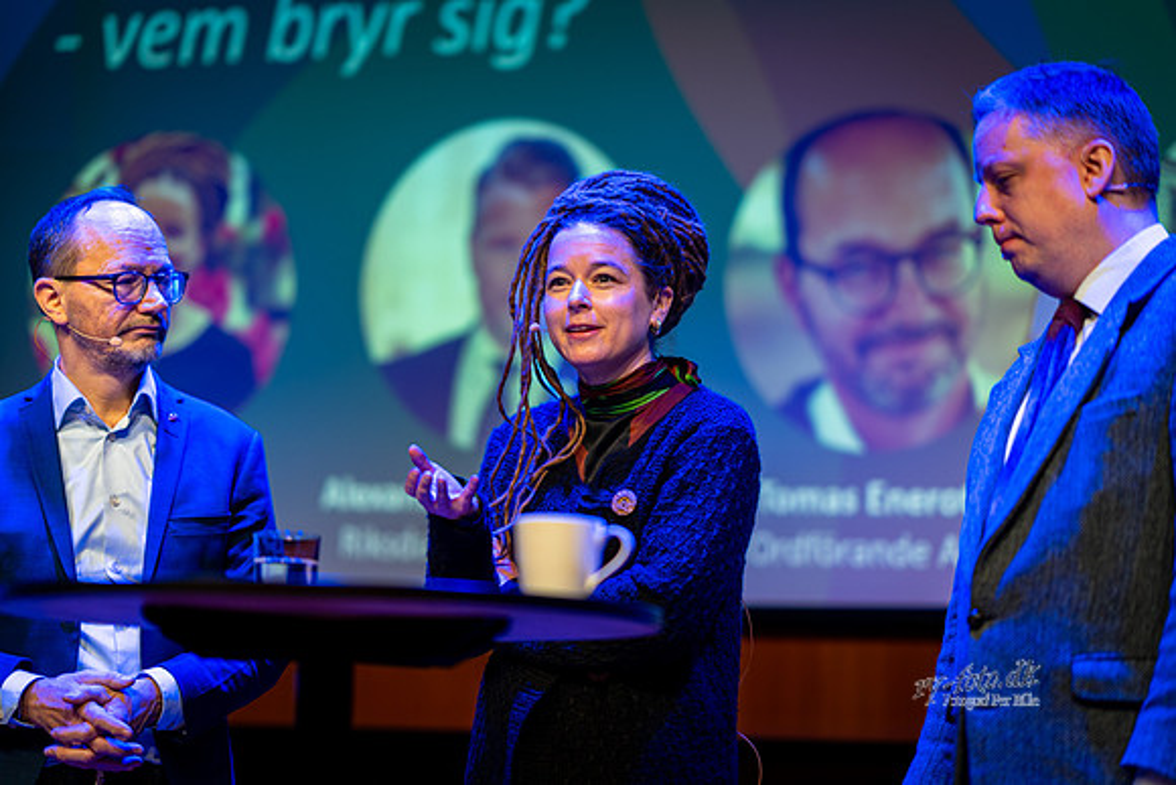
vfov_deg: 16.1
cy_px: 392
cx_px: 588
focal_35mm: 85
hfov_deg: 23.9
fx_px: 2777
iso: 500
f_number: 1.4
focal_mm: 85
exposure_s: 1/200
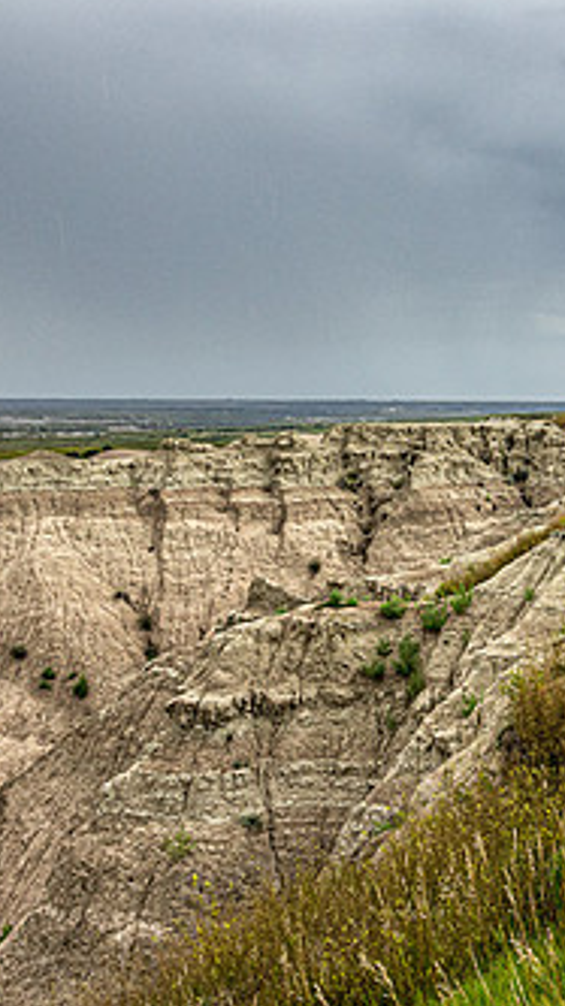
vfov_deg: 39.2
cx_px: 492
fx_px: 1413
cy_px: 491
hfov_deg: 22.1
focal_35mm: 53
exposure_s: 1/200
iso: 200
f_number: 5
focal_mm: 10.59
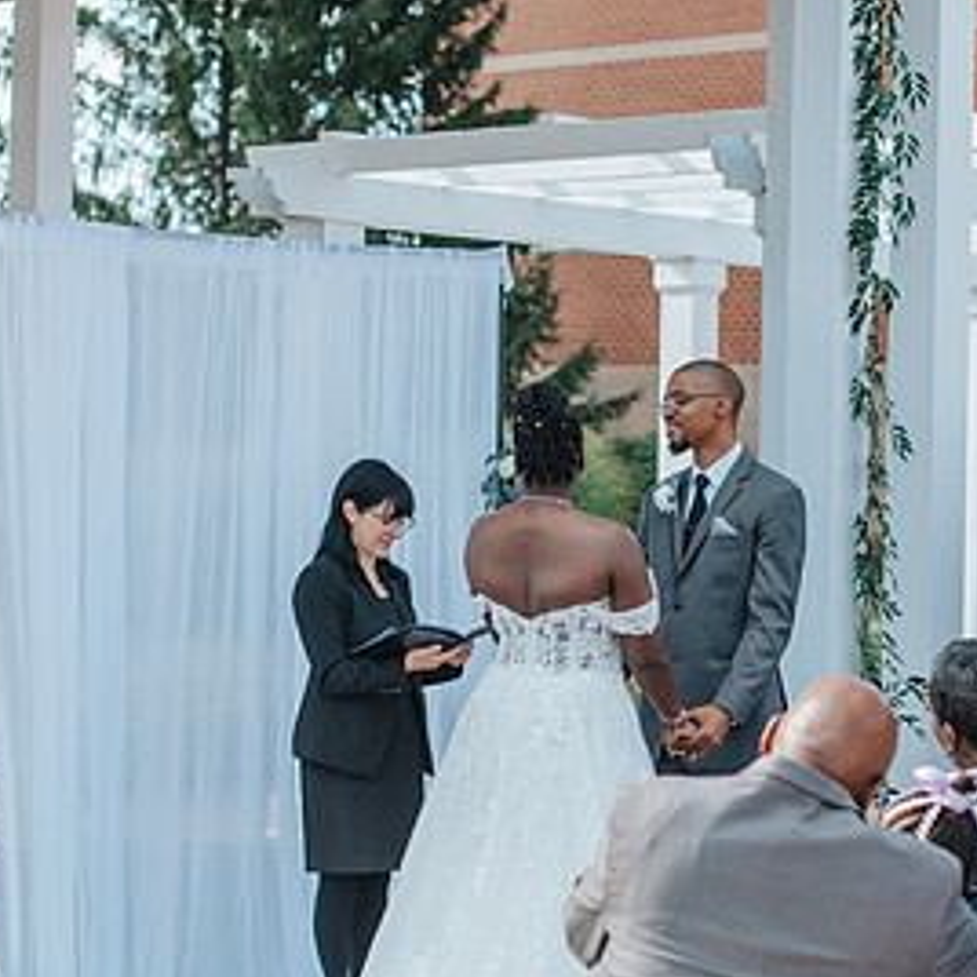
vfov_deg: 18.5
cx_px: 653
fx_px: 3002
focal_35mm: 94
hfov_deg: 18.4
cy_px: 494
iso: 200
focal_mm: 50
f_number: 2.5
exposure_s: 1/1600
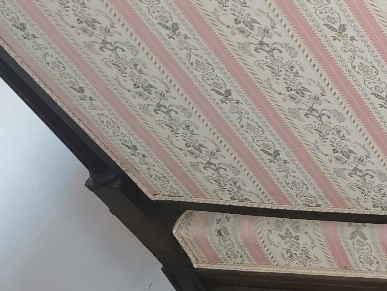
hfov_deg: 12.8
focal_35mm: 127
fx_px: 1420
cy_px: 292
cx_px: 860
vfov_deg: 11.6
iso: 125
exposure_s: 1/100
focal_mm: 5.56
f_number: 1.6
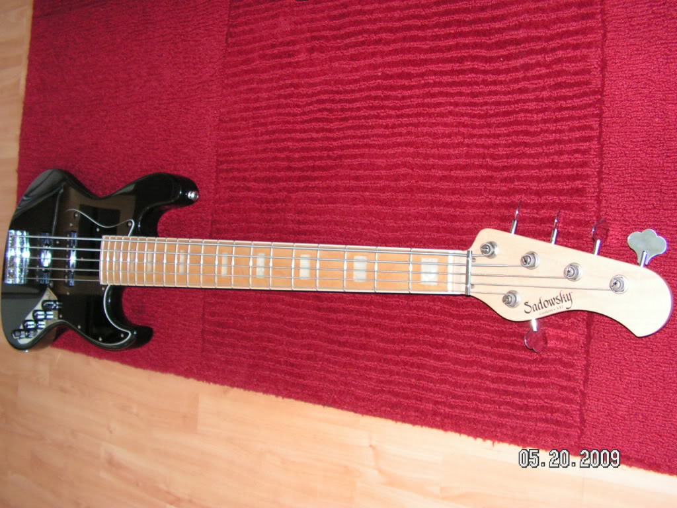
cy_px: 254
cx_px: 338
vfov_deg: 39.7
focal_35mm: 36
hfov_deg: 51.4
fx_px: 704
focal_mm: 6
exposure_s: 1/40
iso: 200
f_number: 3.2
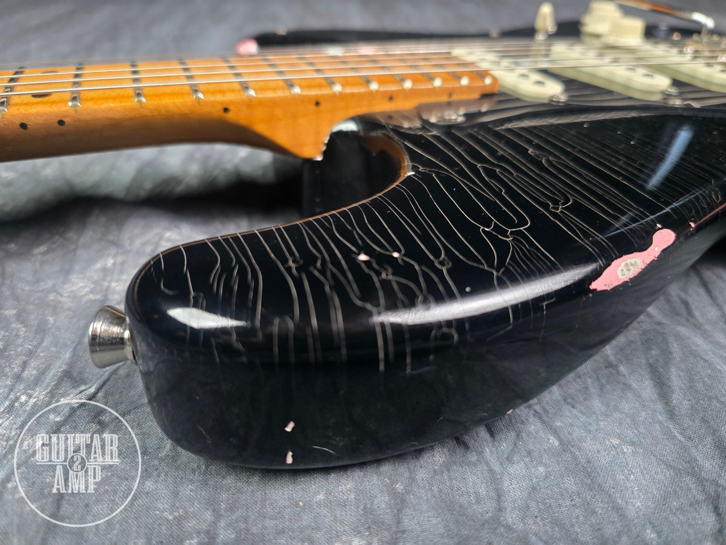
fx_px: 482
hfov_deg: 73.9
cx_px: 363
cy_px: 272
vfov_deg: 58.9
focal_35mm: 23
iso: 1250
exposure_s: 1/50
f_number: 1.7
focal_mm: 6.3
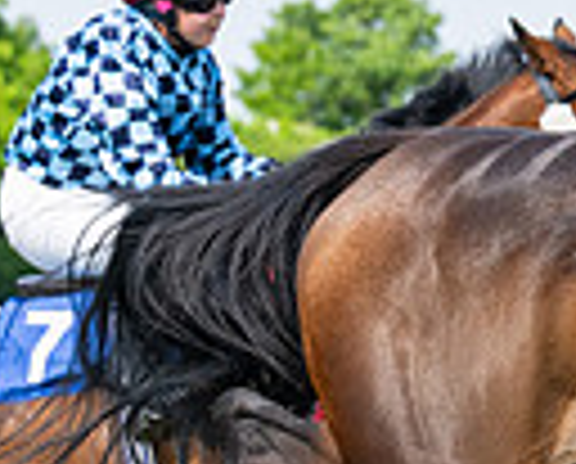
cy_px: 657
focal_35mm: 416
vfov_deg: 3.7
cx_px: 991
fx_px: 7108
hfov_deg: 4.6
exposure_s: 1/2500
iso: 400
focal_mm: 70
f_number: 4
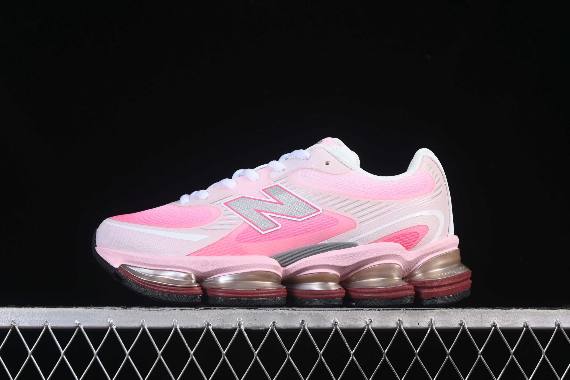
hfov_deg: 27.0
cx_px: 285
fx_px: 1187
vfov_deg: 18.2
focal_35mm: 75
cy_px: 190
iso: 160
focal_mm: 50
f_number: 8
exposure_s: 1/80
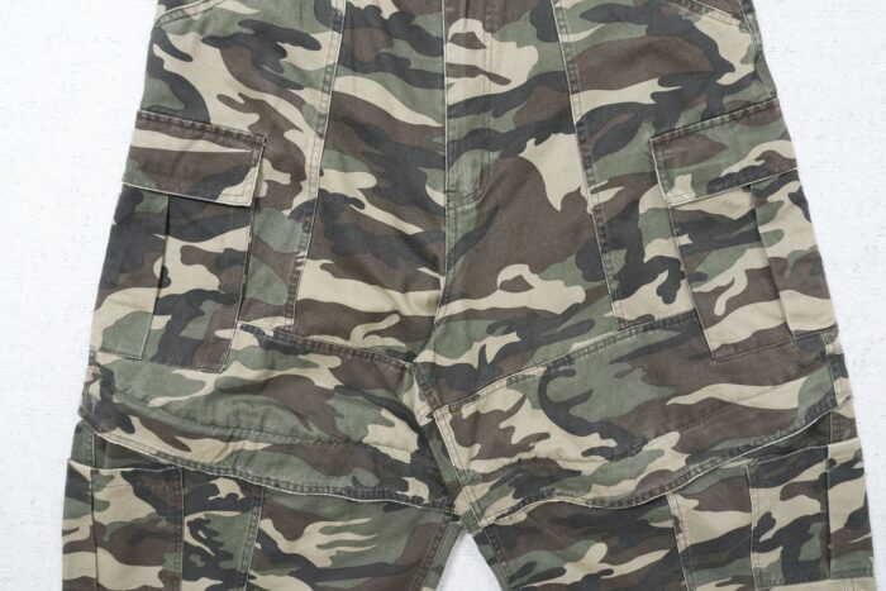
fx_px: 591
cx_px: 443
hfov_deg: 73.7
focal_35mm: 24
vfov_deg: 53.2
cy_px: 296
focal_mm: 16
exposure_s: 1/100
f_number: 8
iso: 1600
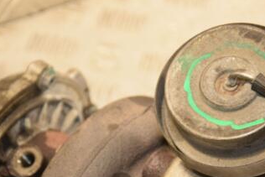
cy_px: 112
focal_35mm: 188
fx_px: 1384
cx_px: 153
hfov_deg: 10.9
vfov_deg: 7.3
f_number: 5.3
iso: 800
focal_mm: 66
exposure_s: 1/160
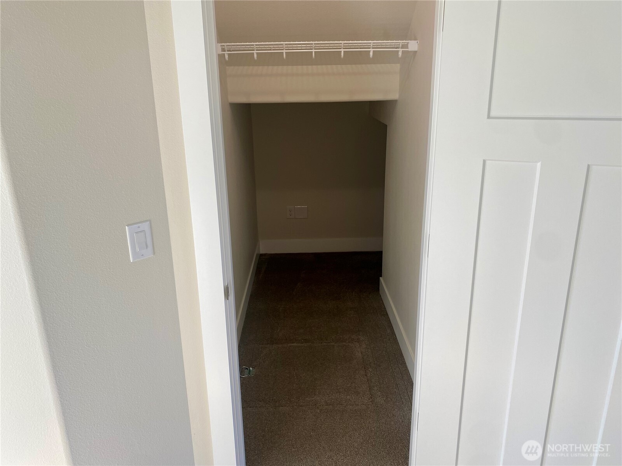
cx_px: 311
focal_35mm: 26
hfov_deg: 67.3
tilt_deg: -17.0
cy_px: 233
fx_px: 467
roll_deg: +1.3
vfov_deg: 53.1
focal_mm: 4.25
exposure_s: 1/120
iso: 32
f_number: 1.8
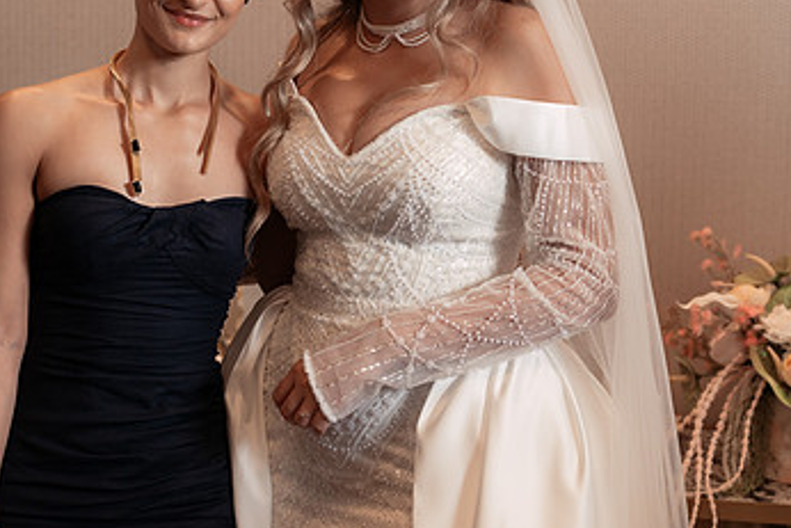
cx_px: 359
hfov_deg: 28.0
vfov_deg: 18.9
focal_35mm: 72
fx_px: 1583
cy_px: 197
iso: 640
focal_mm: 43
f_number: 2.8
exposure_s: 1/200
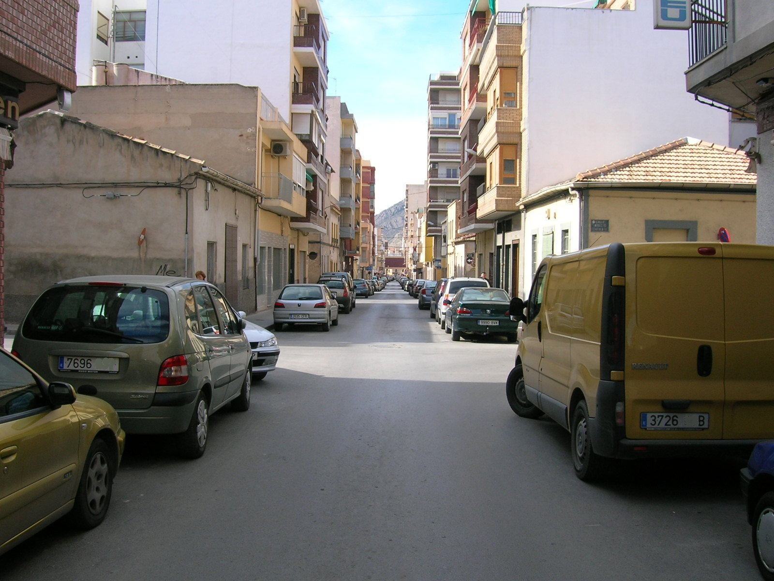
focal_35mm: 34
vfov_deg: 41.8
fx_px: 760
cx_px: 387
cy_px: 290
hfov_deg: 54.0
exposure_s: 1/130
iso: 50
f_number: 4.9
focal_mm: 5.7
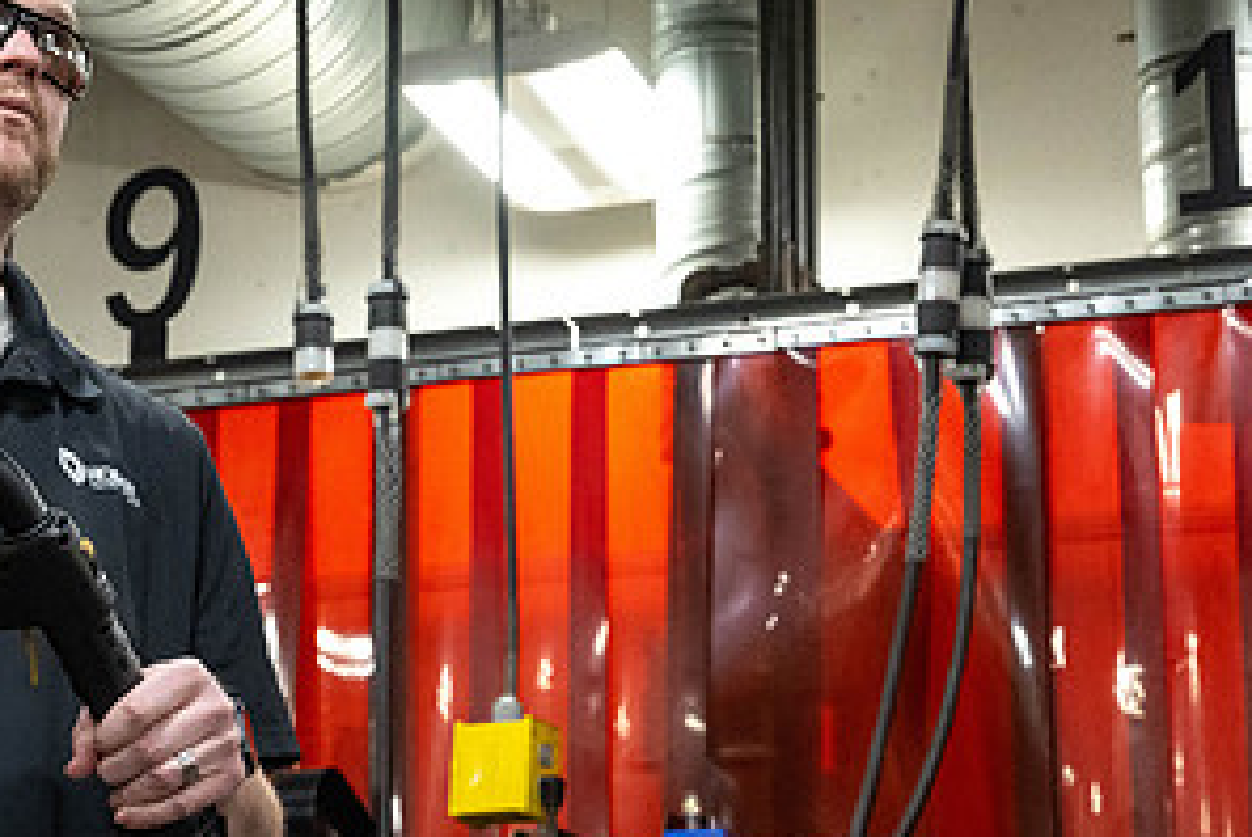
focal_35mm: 90
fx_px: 3133
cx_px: 343
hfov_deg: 22.4
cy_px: 564
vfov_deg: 15.2
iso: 4000
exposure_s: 1/200
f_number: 7.1
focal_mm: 46
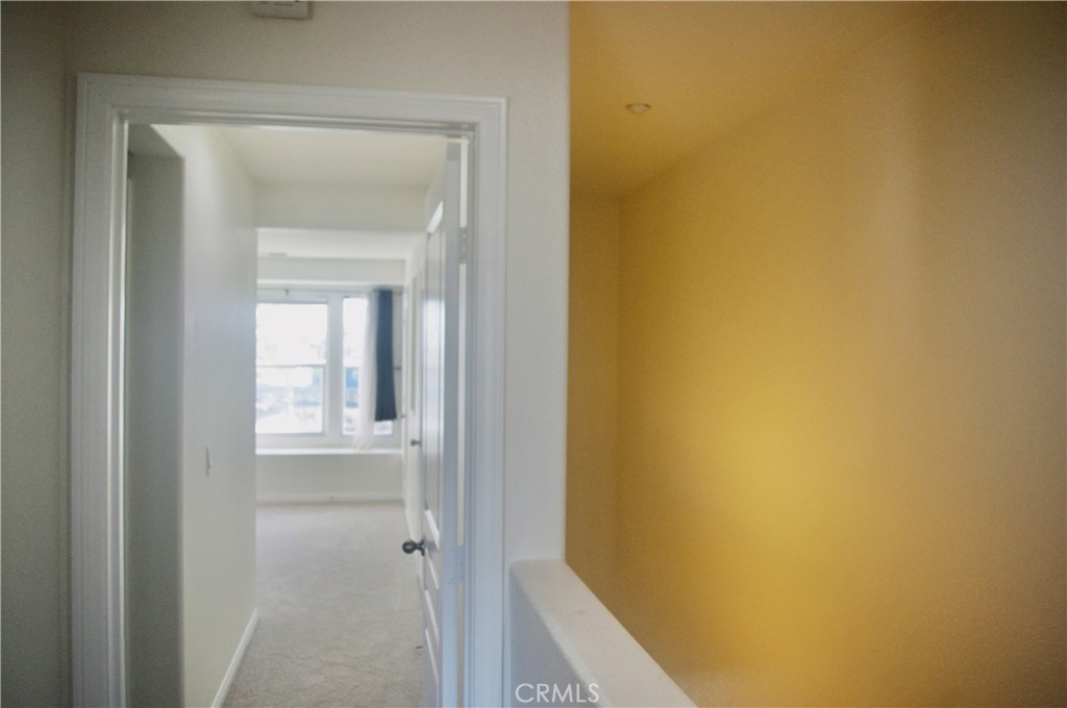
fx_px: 799
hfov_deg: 67.4
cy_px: 354
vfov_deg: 47.8
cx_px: 534
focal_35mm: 27
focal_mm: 18
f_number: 4
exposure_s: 1/100
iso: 400
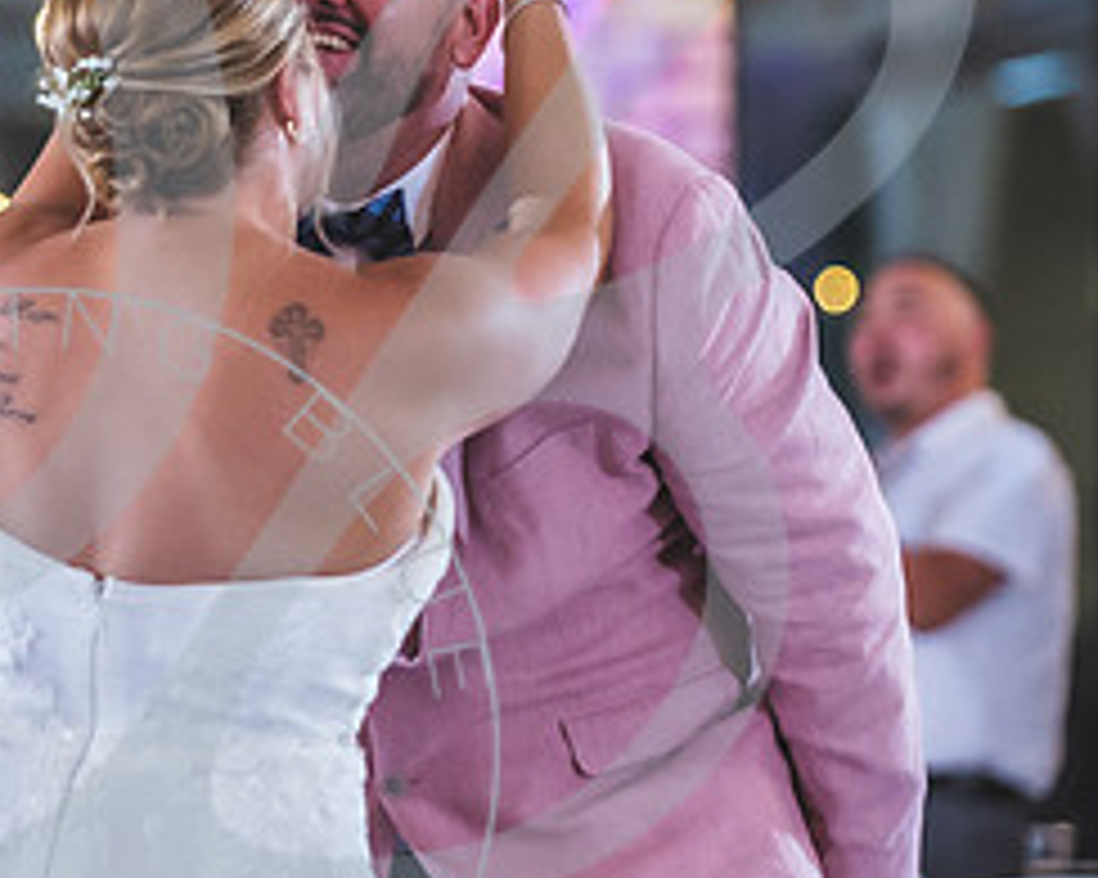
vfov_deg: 4.6
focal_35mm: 334
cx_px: 261
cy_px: 371
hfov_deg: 5.8
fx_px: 10850
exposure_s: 1/200
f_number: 2.8
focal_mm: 135
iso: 1600
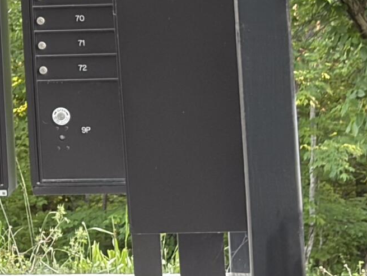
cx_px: -364
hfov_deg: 7.9
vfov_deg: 6.2
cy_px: -155
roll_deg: +2.1
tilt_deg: +4.6
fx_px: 2525
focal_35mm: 238
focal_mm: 5.96
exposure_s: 1/60
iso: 125
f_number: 1.6
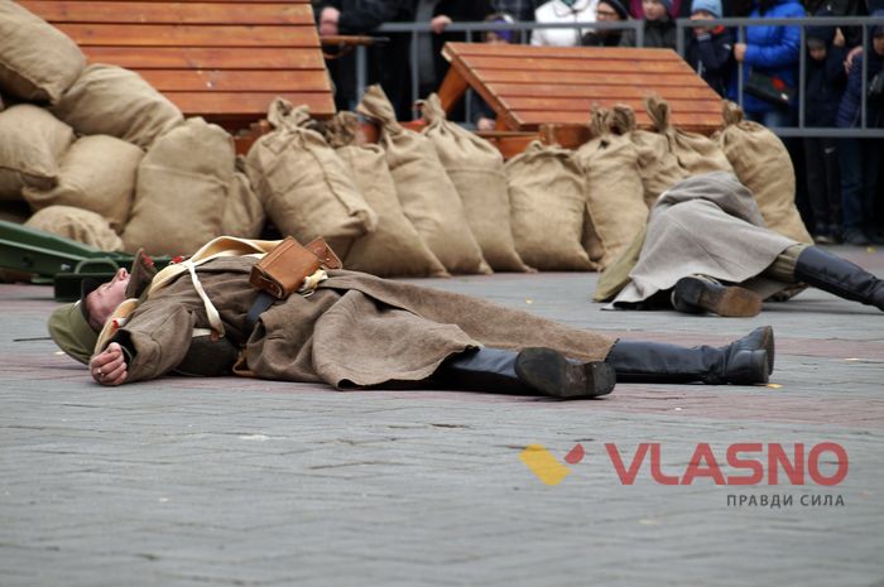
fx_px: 4967
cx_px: 442
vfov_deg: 6.8
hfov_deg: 10.2
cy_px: 294
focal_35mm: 202
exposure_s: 1/250
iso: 160
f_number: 5.6
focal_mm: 135
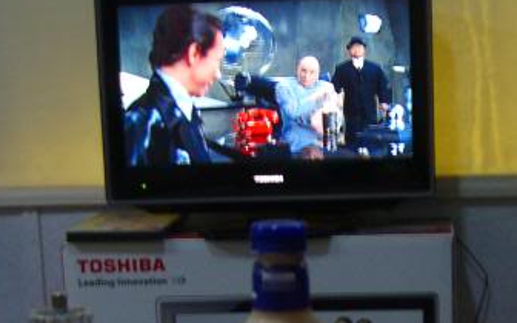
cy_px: 420
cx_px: 426
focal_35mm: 96
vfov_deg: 13.2
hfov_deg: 21.3
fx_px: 1353
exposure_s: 1/8
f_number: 2.8
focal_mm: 7.9
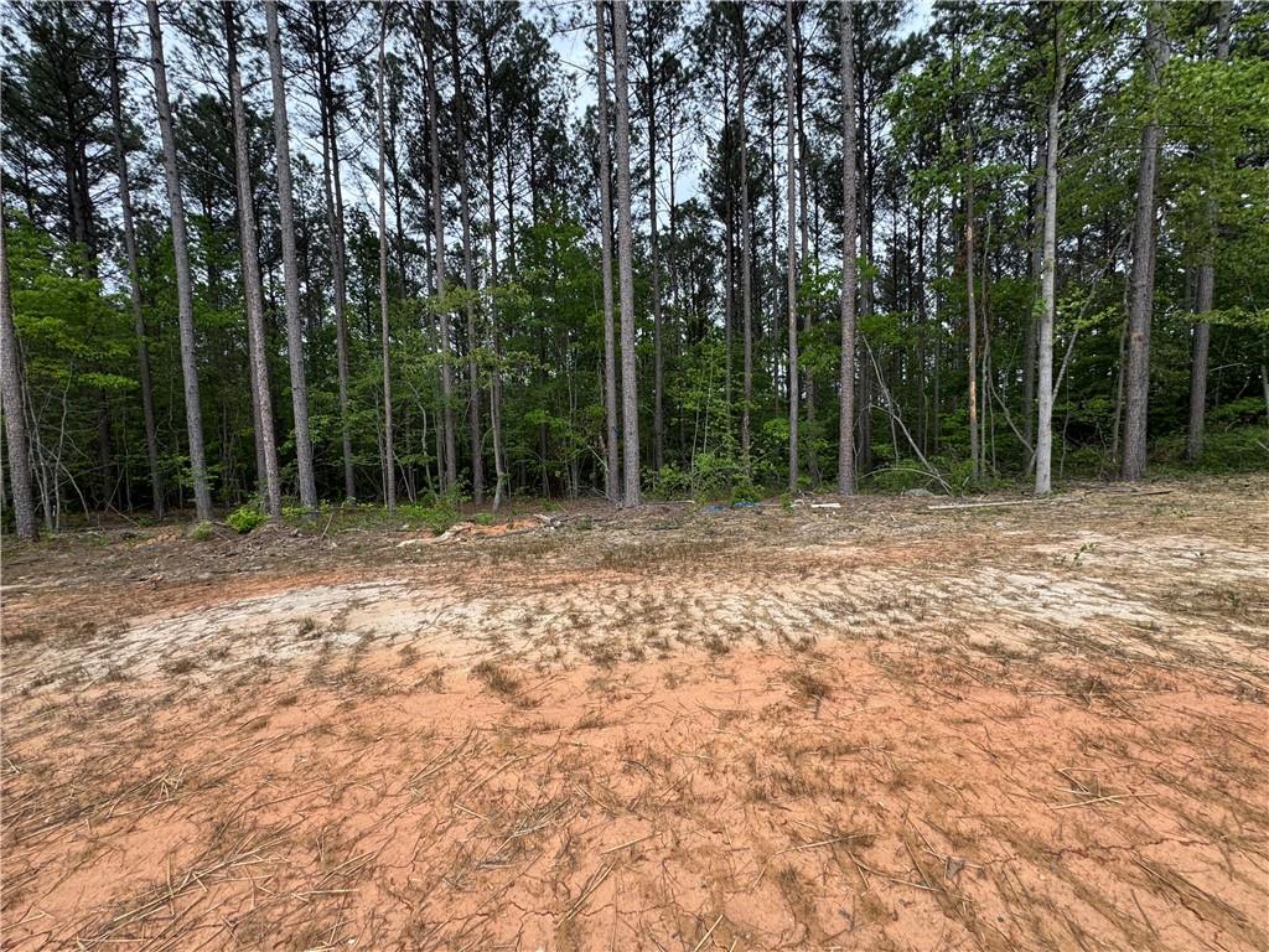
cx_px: 634
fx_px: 513
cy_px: 476
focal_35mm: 14
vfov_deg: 85.7
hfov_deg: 102.1
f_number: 2.2
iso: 40
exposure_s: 1/349
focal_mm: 2.22
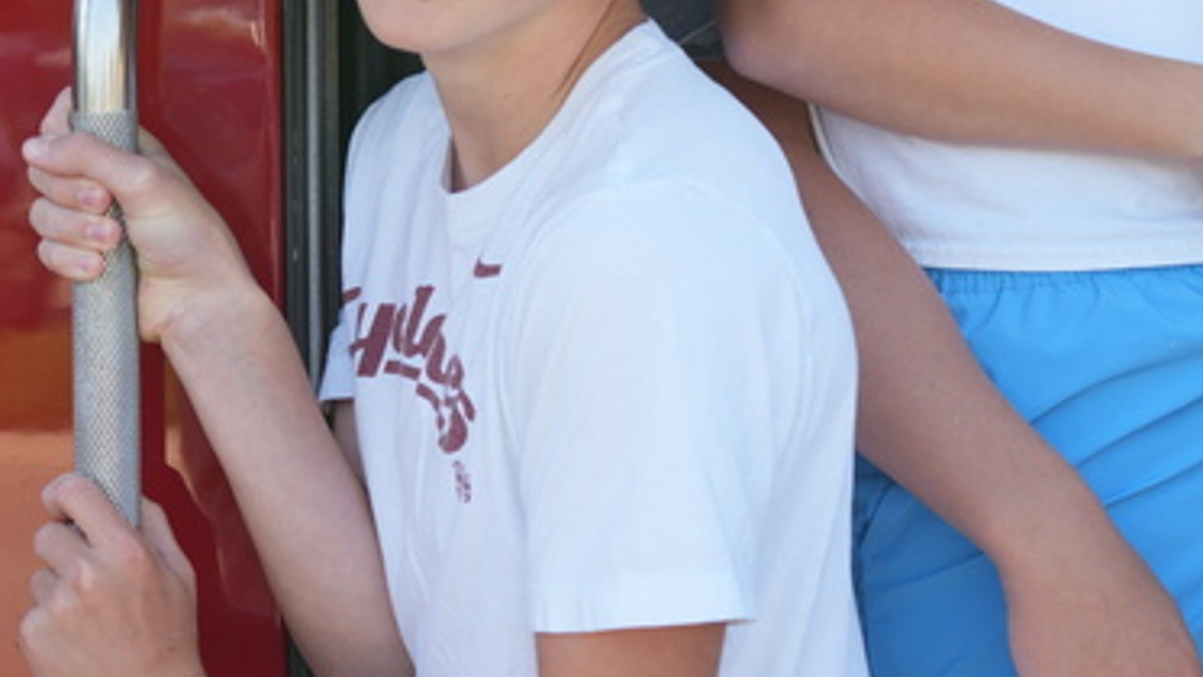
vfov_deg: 9.0
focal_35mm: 135
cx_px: 1113
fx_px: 4307
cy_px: 160
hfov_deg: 15.7
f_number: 5.6
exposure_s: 1/100
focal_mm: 47
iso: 100
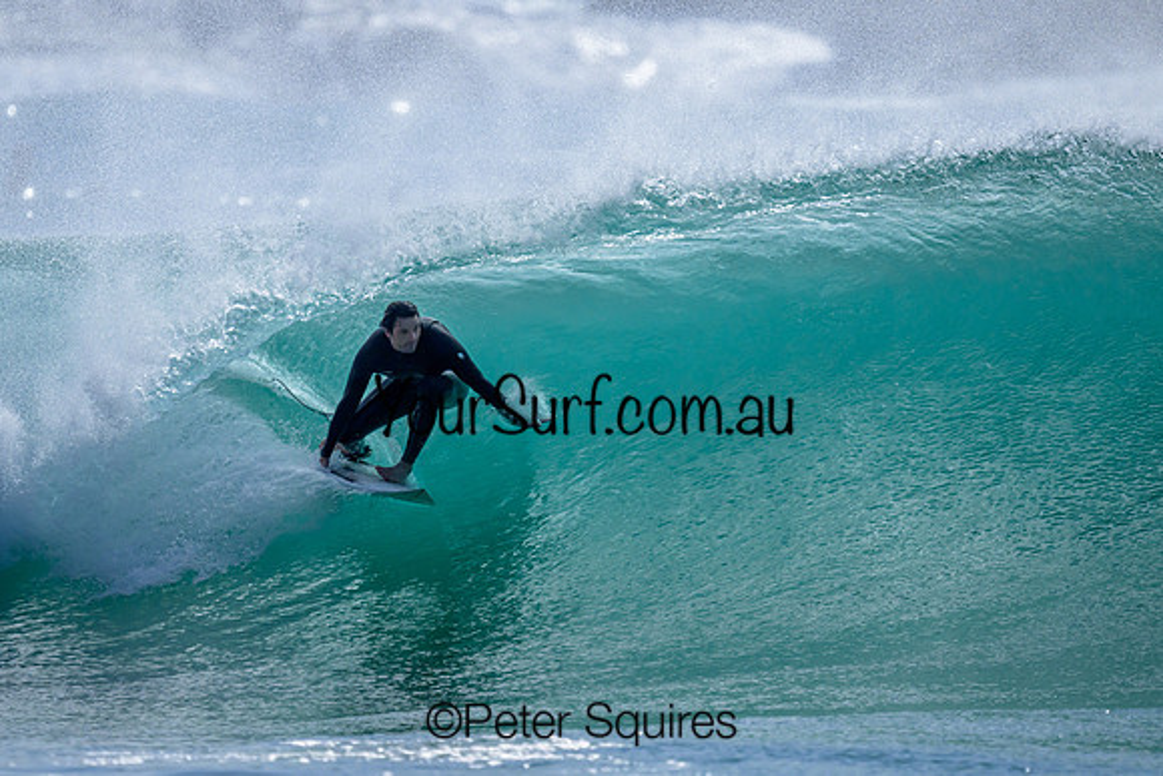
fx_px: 26860
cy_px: 373
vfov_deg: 1.7
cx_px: 581
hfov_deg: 2.5
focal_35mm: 831
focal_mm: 800
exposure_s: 1/2000
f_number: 6.3
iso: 1600
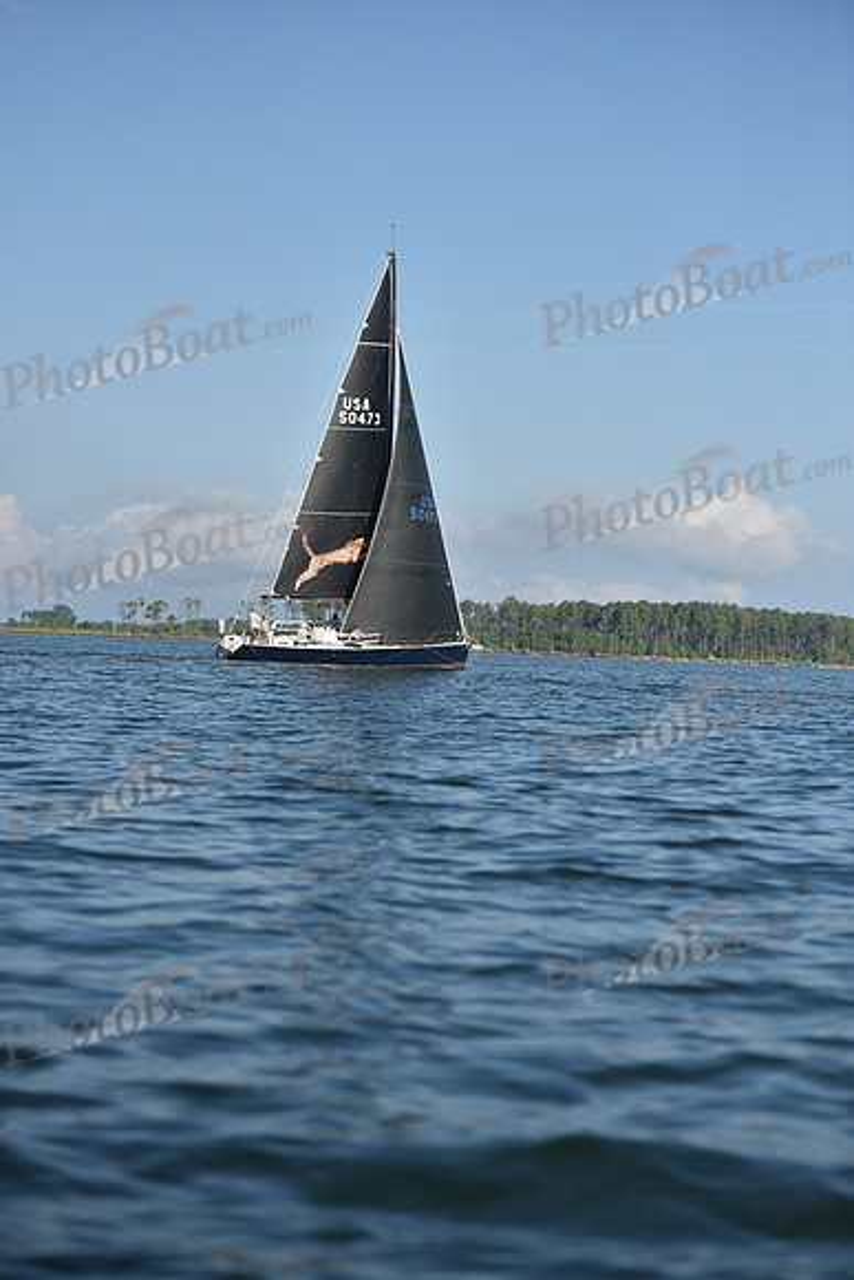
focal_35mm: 70
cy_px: 640
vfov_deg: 28.8
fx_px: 2489
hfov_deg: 19.5
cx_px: 427
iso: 320
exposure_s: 1/8000
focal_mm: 70
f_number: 3.2
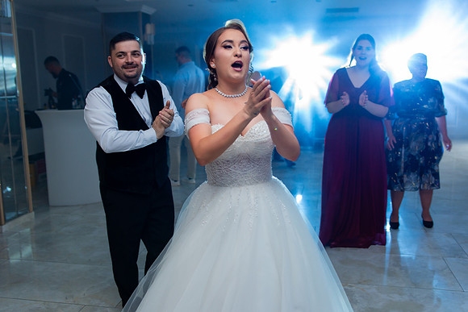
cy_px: 156
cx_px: 234
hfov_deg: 54.4
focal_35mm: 35
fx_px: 455
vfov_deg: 37.9
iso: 1250
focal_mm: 35
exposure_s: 1/200
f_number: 3.2
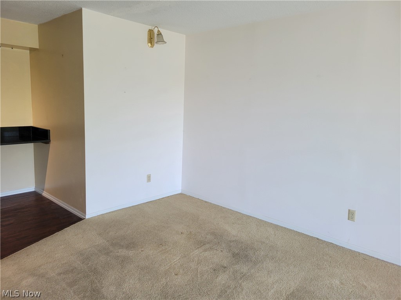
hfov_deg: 67.3
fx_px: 301
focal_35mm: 26
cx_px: 200
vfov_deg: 53.1
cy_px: 150
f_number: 1.8
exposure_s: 1/120
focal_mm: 5.4
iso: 160
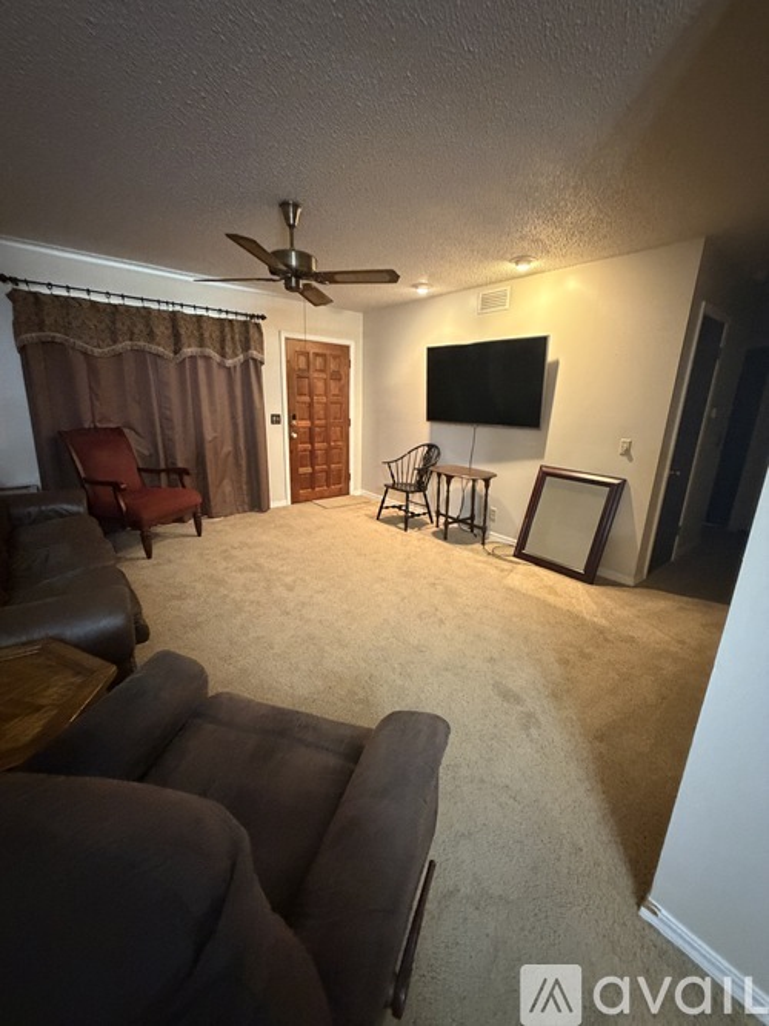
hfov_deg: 85.7
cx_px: 384
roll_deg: -3.3
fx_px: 415
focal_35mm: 14
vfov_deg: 102.1
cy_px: 513
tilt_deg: -13.2
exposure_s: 1/40
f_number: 2.2
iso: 1000
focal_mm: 2.22
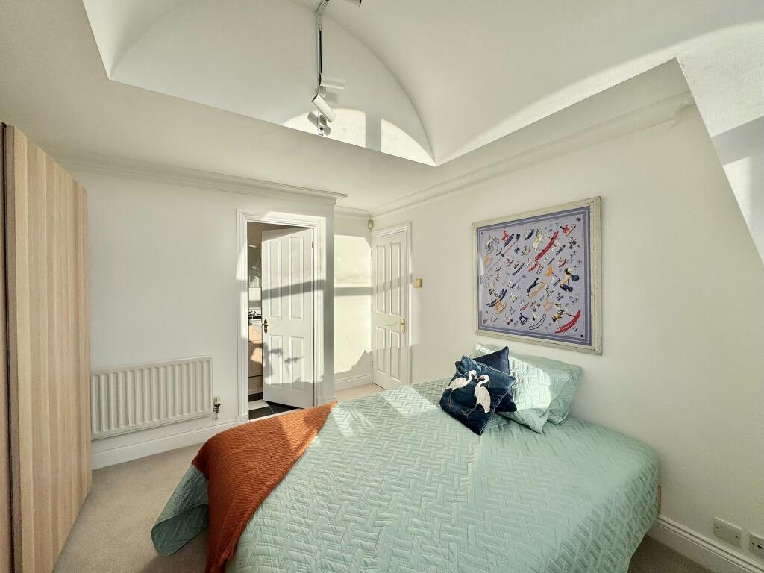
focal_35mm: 14
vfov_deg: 85.7
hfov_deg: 102.1
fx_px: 309
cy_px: 286
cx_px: 382
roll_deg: -0.3
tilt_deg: -0.7
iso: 50
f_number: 2.2
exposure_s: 1/2146
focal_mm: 2.22
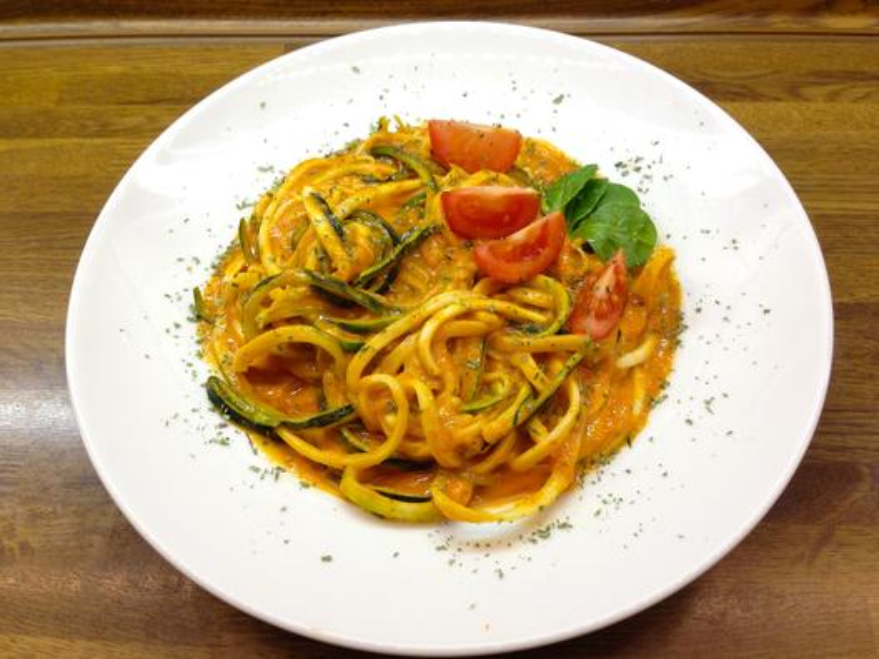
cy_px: 330
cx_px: 440
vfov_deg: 42.9
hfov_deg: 55.4
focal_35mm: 33
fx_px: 838
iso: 50
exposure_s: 1/20
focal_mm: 4.12
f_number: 2.4
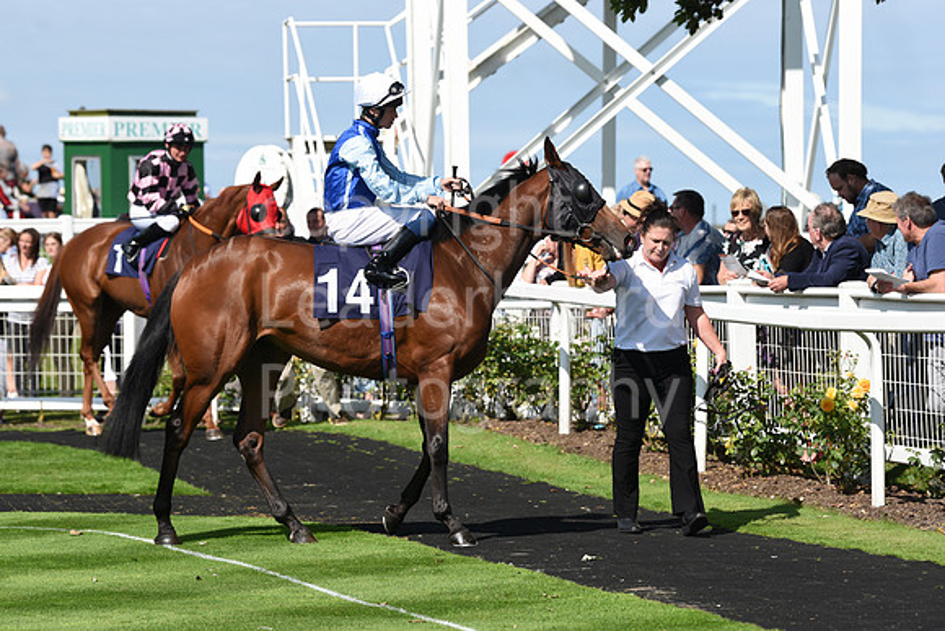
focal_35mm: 165
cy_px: 316
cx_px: 472
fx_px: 4332
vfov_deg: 8.3
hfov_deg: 12.4
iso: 400
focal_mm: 165
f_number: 5.6
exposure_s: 1/2500
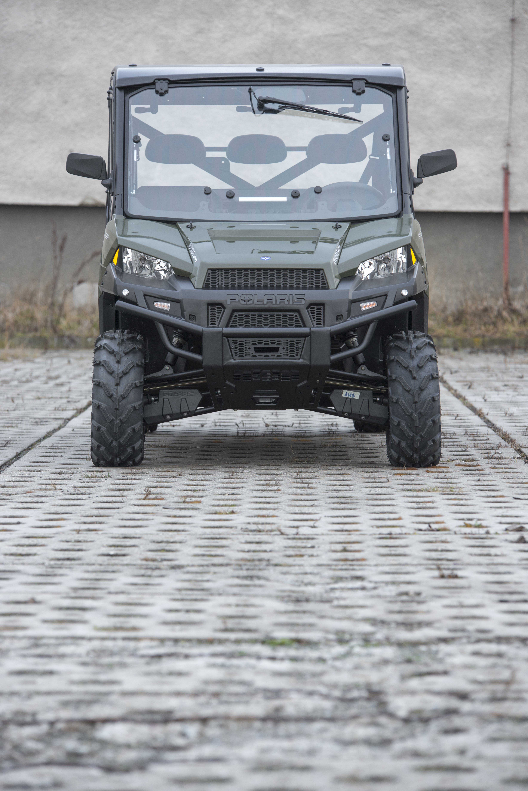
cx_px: 264
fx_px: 3517
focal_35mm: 160
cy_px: 396
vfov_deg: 12.8
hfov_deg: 8.6
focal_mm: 160
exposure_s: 1/60
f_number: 4.5
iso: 320
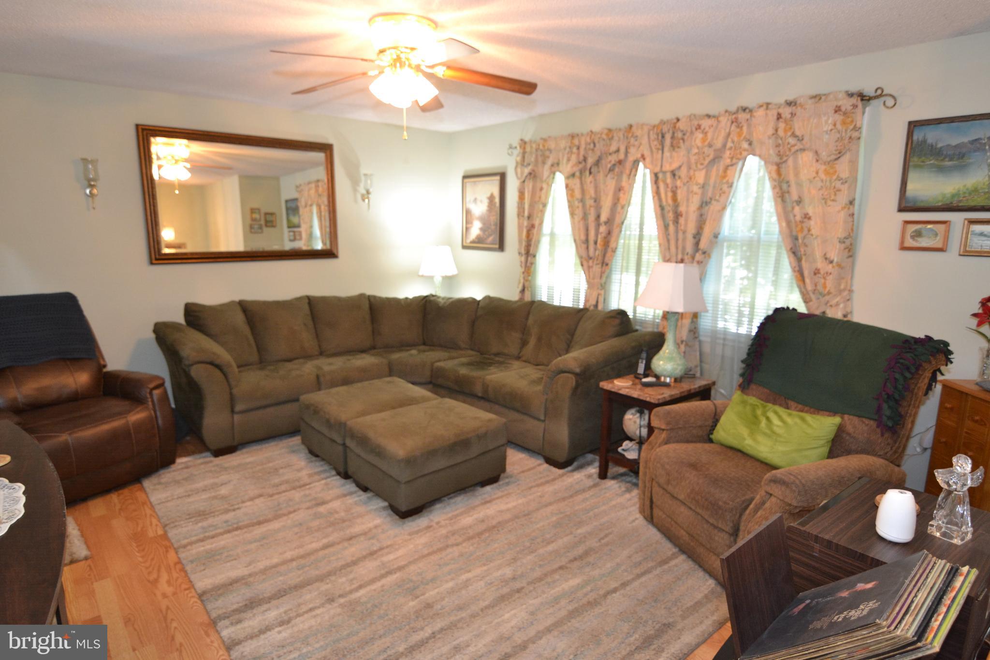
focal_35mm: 20
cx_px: 495
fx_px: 536
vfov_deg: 63.2
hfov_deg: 85.4
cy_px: 330
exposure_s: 1/60
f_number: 2.8
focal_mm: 13
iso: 1000
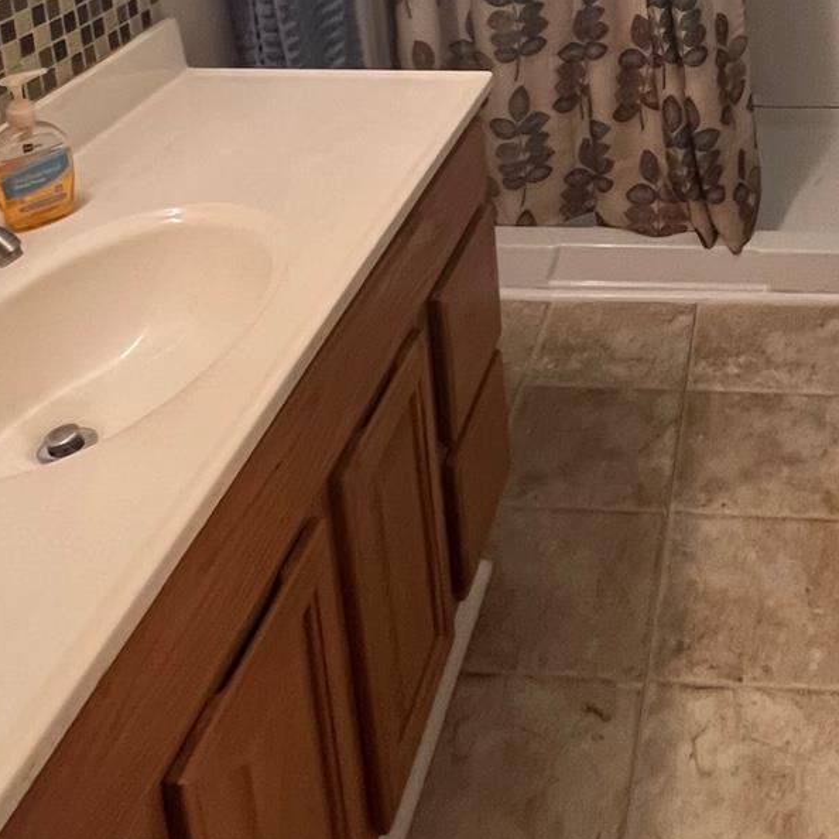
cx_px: 667
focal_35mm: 39
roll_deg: +1.5
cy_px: -48
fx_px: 1069
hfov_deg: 41.1
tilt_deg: -14.6
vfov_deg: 37.1
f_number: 1.8
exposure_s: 1/60
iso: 400
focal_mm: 1.57
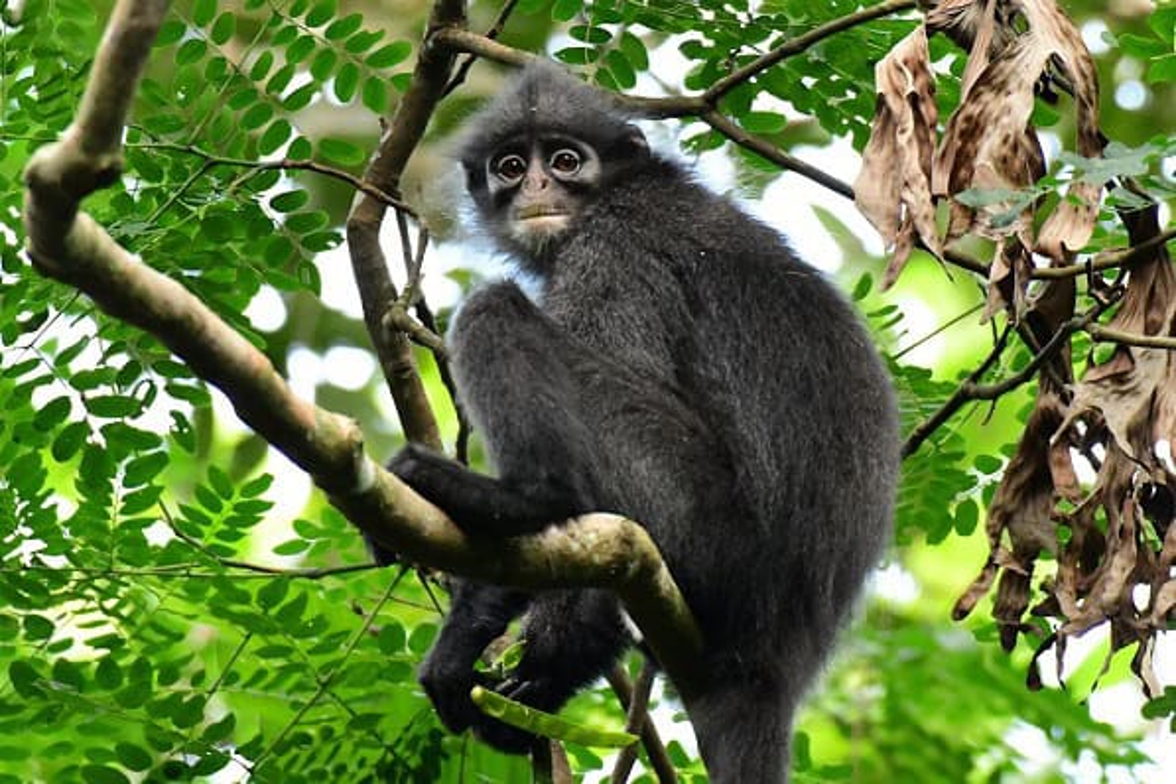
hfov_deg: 2.7
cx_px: 588
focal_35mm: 750
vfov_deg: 1.8
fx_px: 24498
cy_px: 392
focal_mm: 500
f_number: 7.1
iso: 5000
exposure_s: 1/320
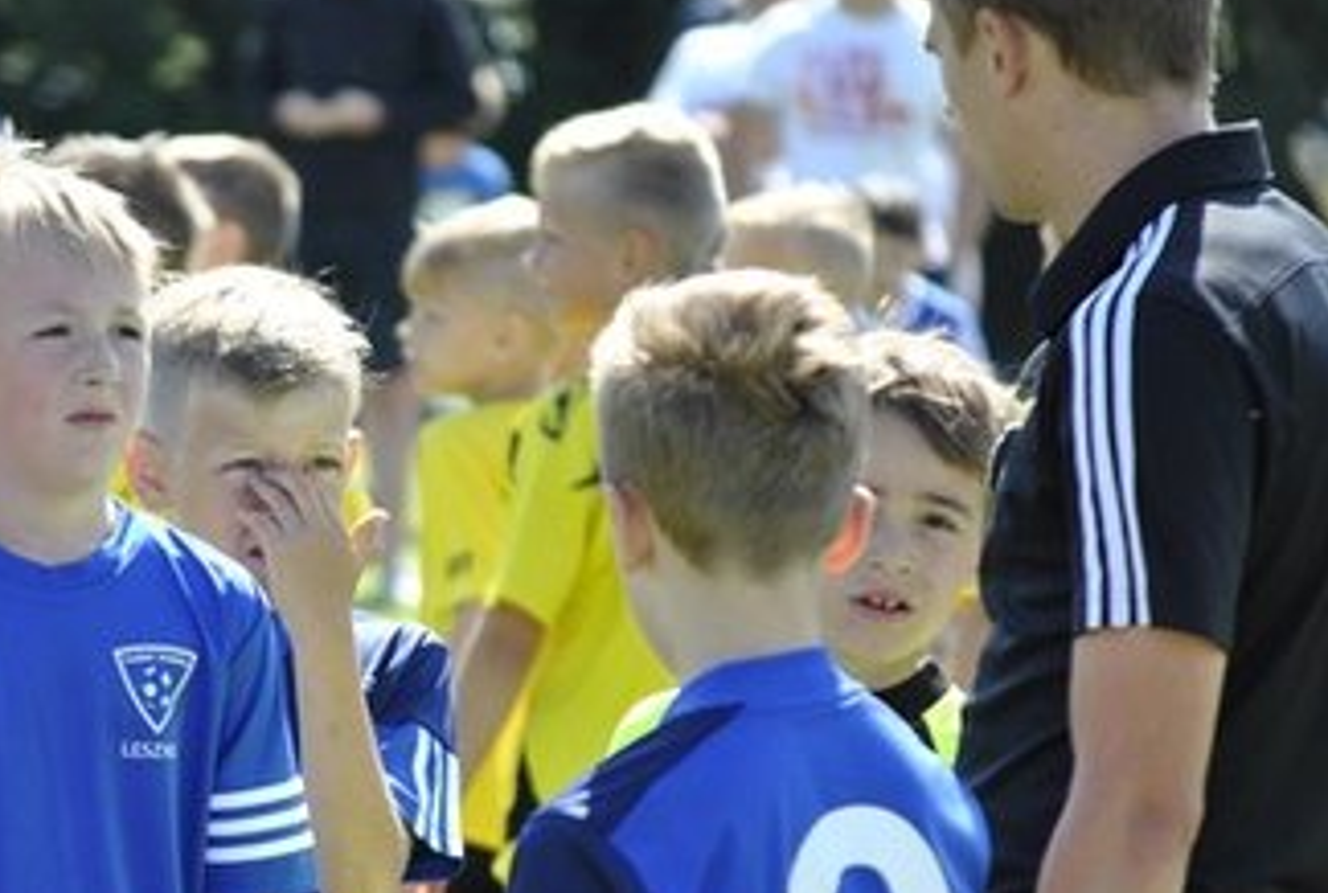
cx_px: 307
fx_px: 16683
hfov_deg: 4.6
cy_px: 664
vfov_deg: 3.1
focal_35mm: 451
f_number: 5
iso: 400
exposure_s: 1/500
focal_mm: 150
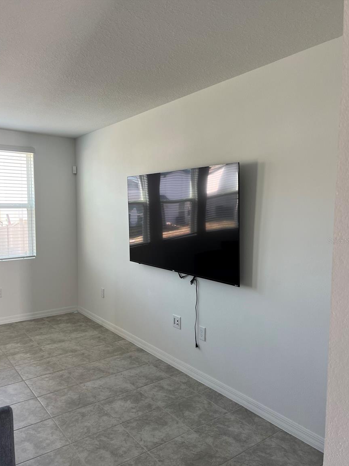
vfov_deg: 65.3
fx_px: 363
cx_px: 176
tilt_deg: -5.3
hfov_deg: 51.4
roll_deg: -0.6
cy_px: 241
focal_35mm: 27
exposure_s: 1/121
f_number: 1.5
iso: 64
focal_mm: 5.7
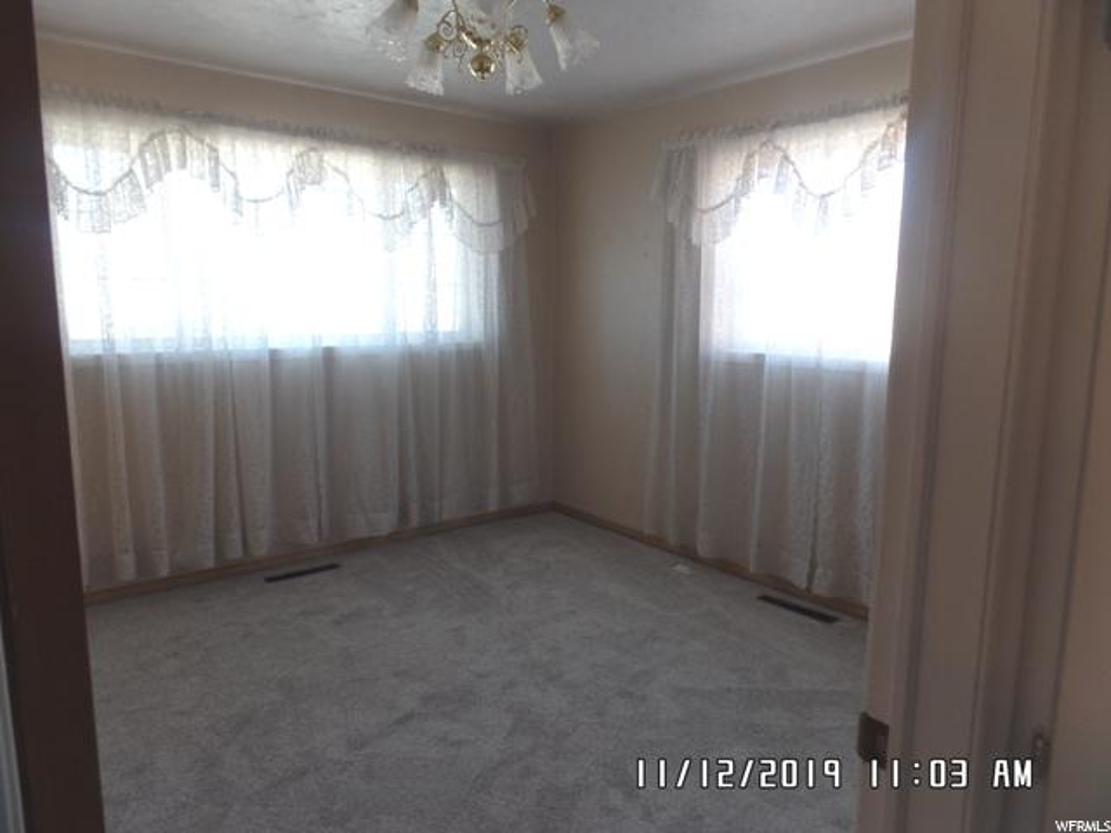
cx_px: 556
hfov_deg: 73.9
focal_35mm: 23
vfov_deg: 58.9
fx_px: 738
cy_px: 416
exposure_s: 1/30
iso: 80
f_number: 3.2
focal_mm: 4.1
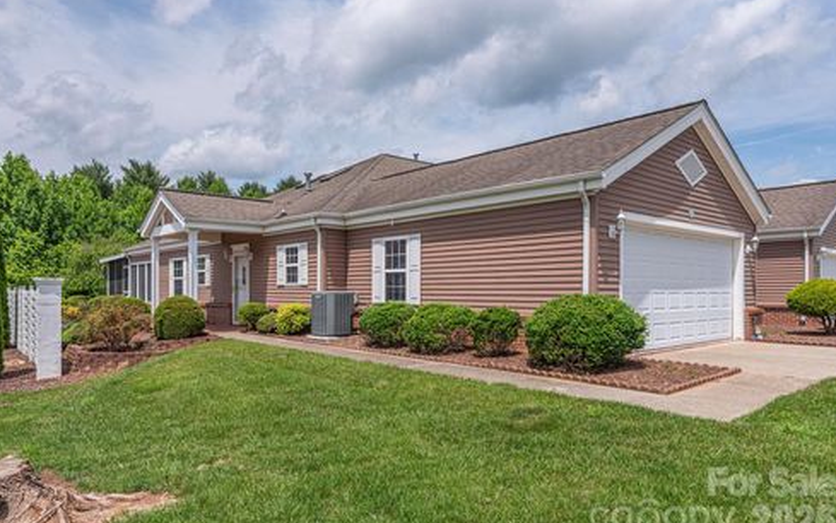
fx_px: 570
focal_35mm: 25
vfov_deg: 49.3
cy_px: 264
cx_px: 414
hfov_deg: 72.5
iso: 320
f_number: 8
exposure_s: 1/4000
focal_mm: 24
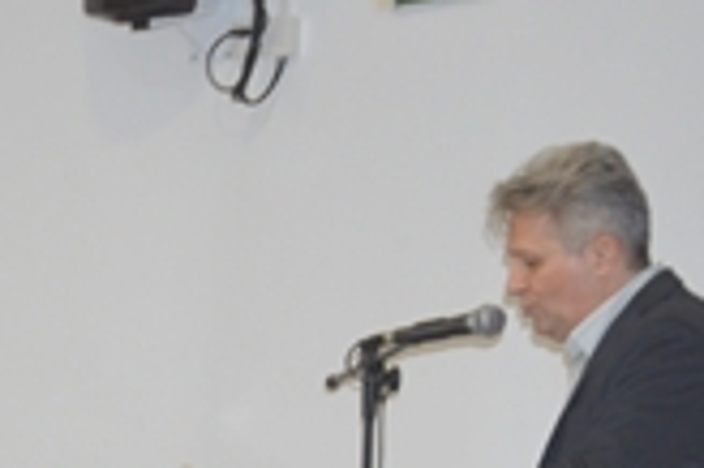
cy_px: 653
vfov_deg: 8.7
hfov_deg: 12.5
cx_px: -421
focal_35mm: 154
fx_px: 3008
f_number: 4
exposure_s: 1/60
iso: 800
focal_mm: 28
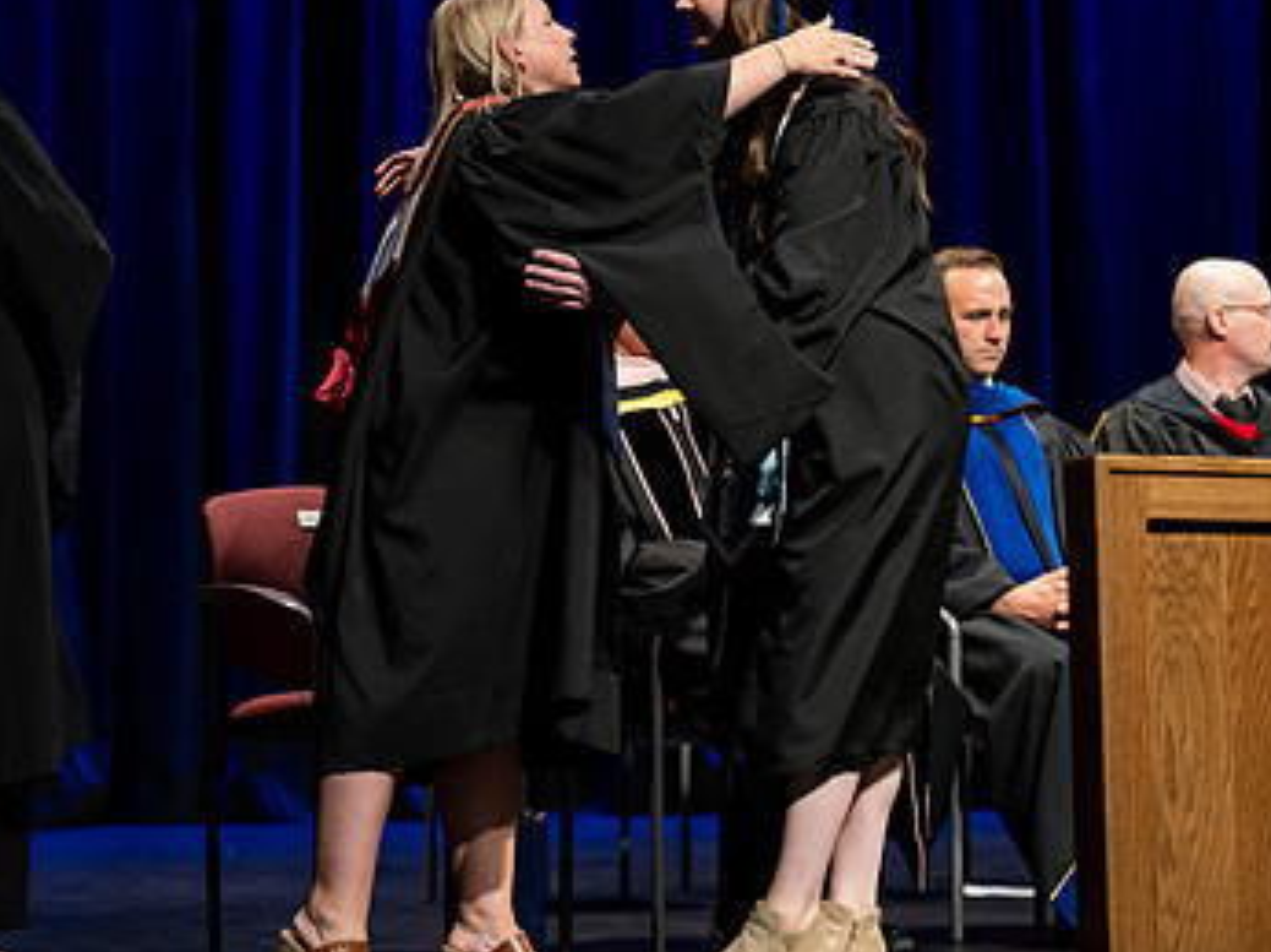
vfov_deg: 13.1
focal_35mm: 113
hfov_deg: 17.4
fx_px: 4146
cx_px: 588
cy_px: 406
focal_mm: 70
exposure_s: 1/250
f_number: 2.8
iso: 500
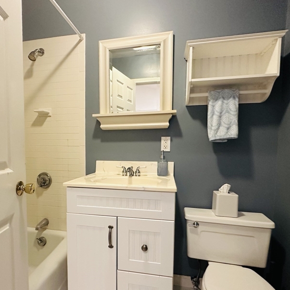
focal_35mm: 21
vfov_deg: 71.8
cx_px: 121
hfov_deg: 71.6
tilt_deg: -4.0
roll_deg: -1.0
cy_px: 164
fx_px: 199
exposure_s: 1/60
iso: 400
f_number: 2.2
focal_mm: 2.22
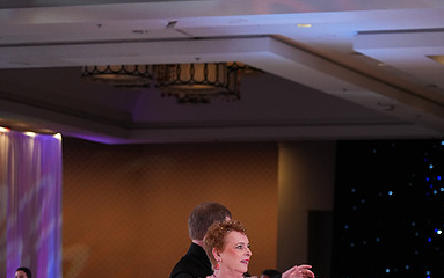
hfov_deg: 12.9
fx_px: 1962
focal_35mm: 162
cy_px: 332
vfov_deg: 8.0
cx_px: 221
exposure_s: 1/500
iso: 2000
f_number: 4
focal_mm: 105
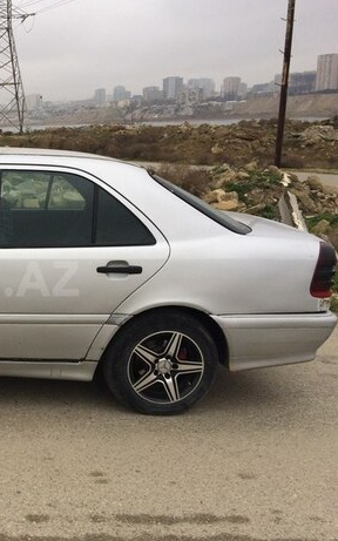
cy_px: 279
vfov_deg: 45.3
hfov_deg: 26.7
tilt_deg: -10.8
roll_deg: +2.6
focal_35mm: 44
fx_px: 649
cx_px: -41
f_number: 2.2
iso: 32
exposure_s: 1/533
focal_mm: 4.15
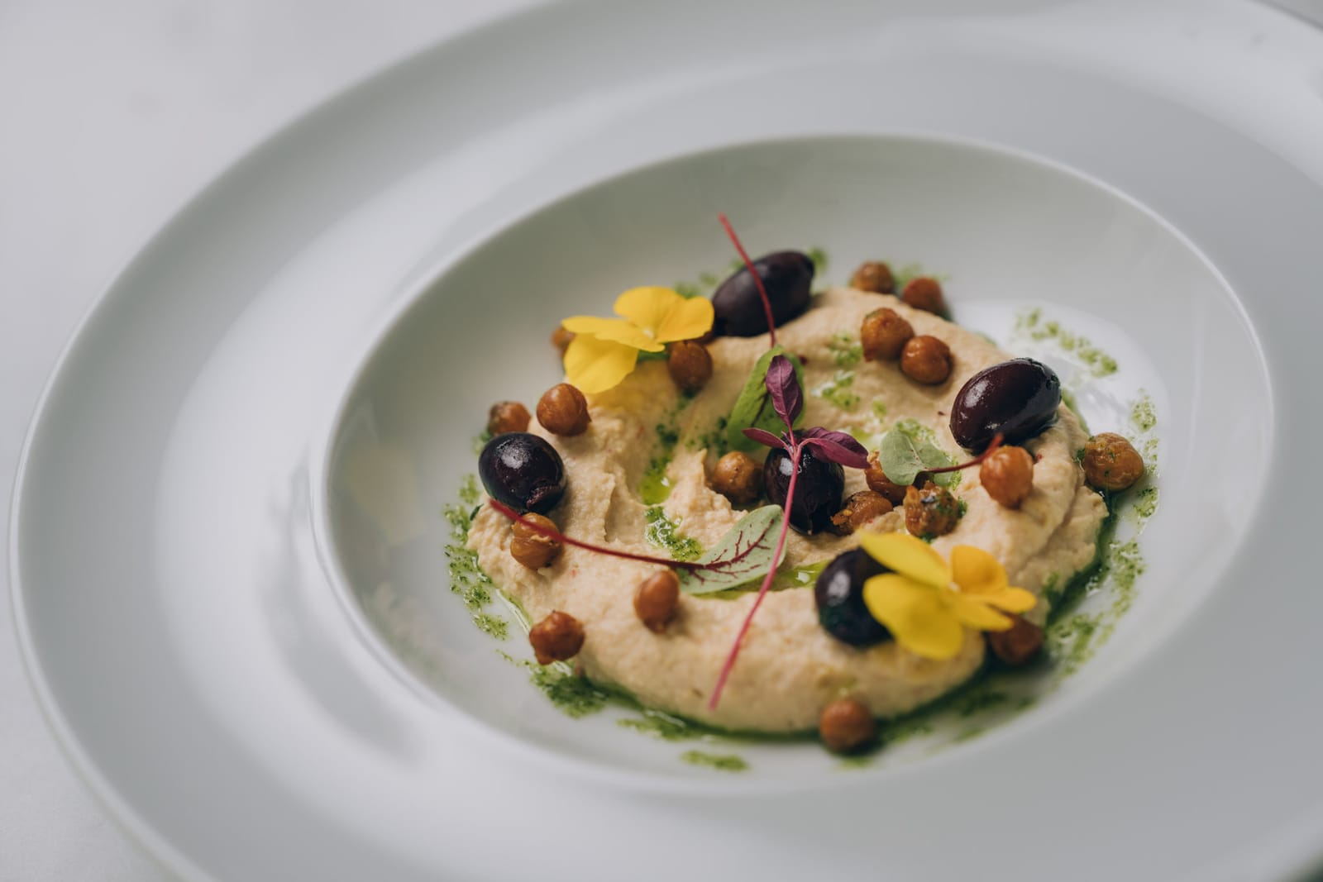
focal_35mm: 70
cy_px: 441
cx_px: 662
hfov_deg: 28.8
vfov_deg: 19.5
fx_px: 2573
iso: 250
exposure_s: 1/200
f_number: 3.5
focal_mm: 70
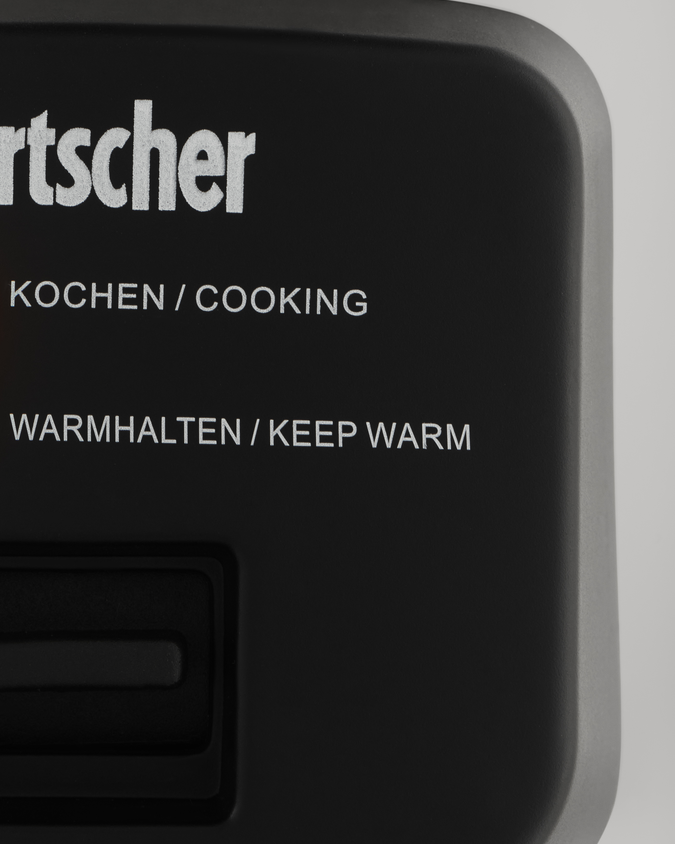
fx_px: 5618
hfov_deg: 6.9
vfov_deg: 8.6
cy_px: 290
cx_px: 79
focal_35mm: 225
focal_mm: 105
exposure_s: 4
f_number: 14
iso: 200
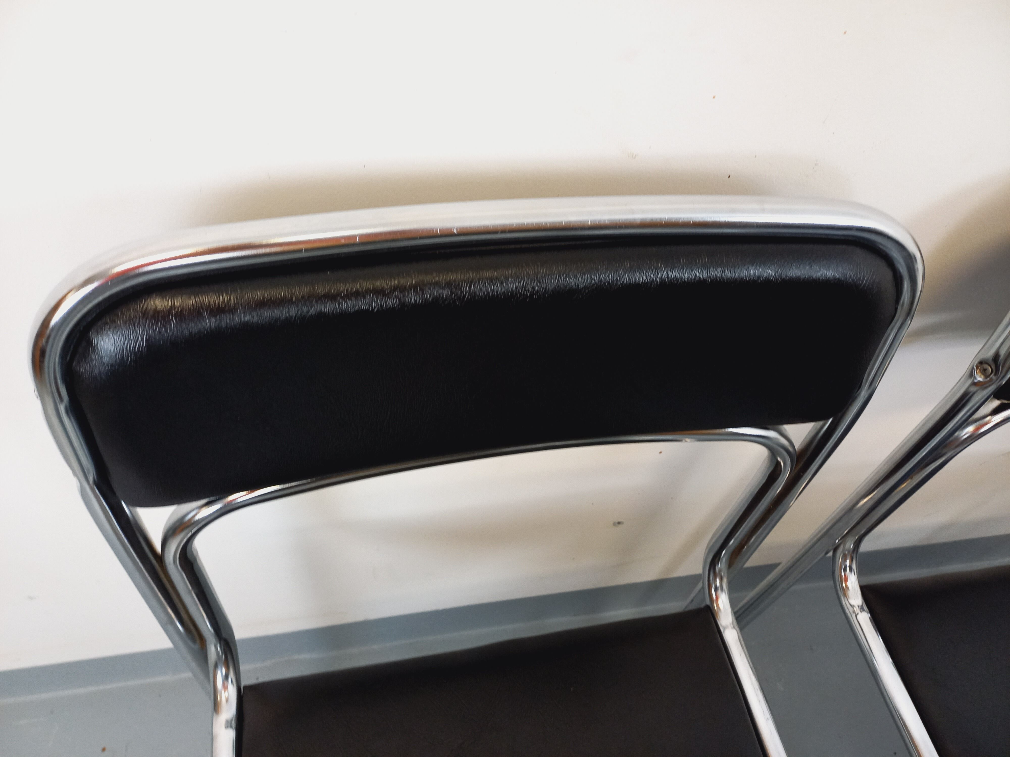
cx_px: 505
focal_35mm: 25
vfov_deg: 54.9
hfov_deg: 69.4
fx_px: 729
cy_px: 378
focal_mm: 4.65
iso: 200
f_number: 1.8
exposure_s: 1/50
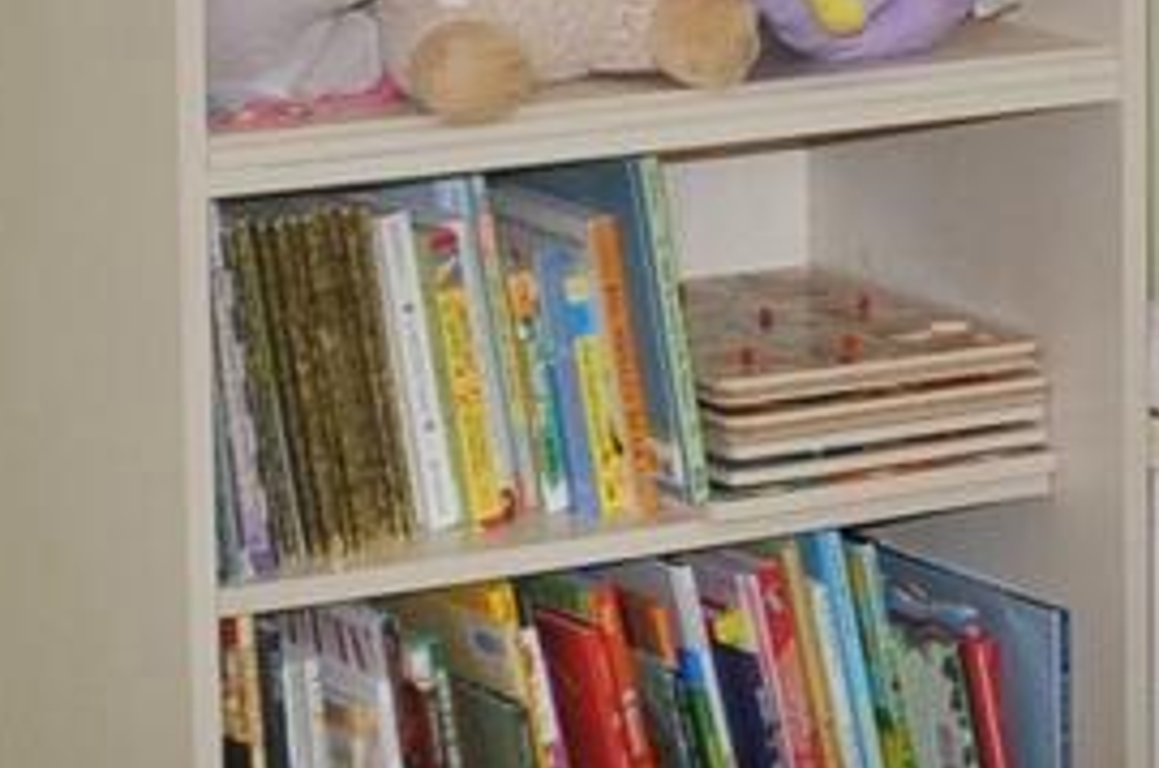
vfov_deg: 6.6
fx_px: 6588
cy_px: -112
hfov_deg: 8.6
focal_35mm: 205
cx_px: 3267
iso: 200
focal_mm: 18
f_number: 8
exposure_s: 1/60
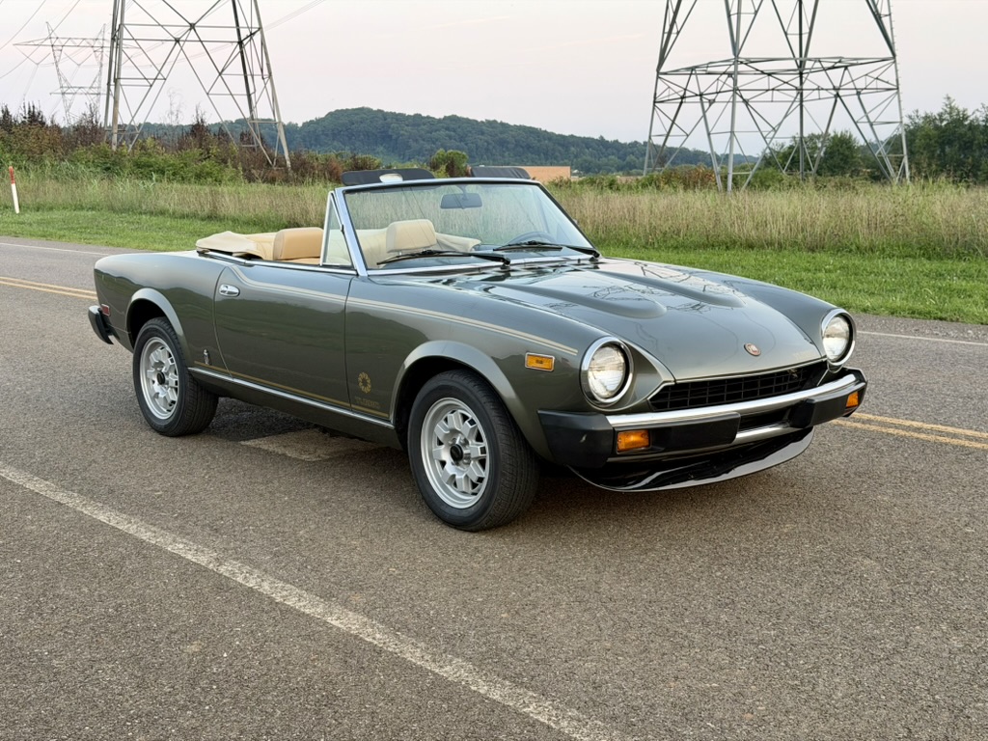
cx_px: 494
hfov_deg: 39.7
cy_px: 370
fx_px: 1370
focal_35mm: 48
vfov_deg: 30.3
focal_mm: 6.76
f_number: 1.78
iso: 64
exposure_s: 1/169
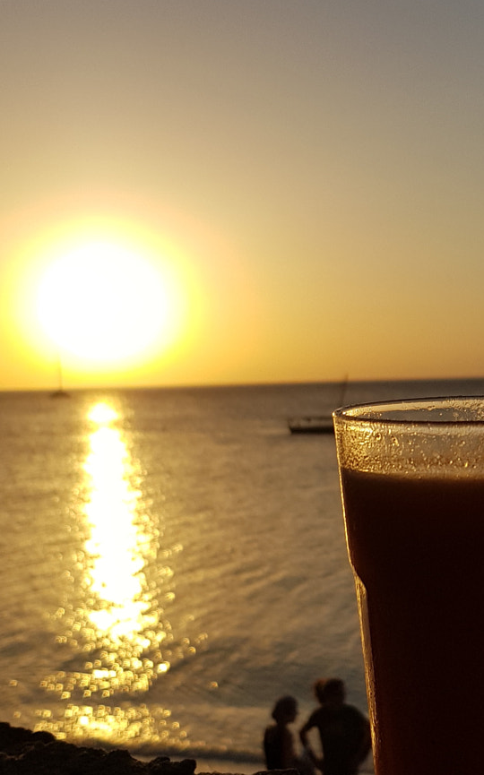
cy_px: 422
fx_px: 1077
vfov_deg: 39.5
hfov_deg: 24.7
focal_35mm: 51
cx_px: 423
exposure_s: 1/4544
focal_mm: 4.2
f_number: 1.7
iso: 40
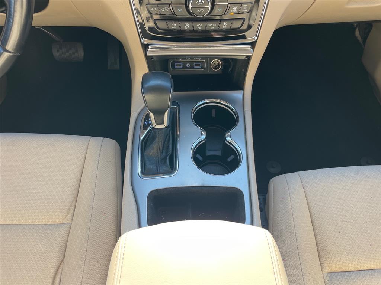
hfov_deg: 67.3
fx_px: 286
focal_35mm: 26
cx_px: 190
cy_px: 142
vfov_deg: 53.1
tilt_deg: -56.0
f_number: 1.6
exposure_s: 1/152
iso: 32
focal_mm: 4.2
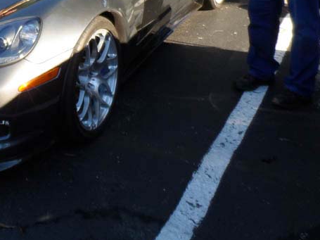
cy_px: 1
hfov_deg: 32.9
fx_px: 499
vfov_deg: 25.7
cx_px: 6
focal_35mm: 54
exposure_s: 1/180
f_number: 3.2
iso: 80
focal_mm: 4
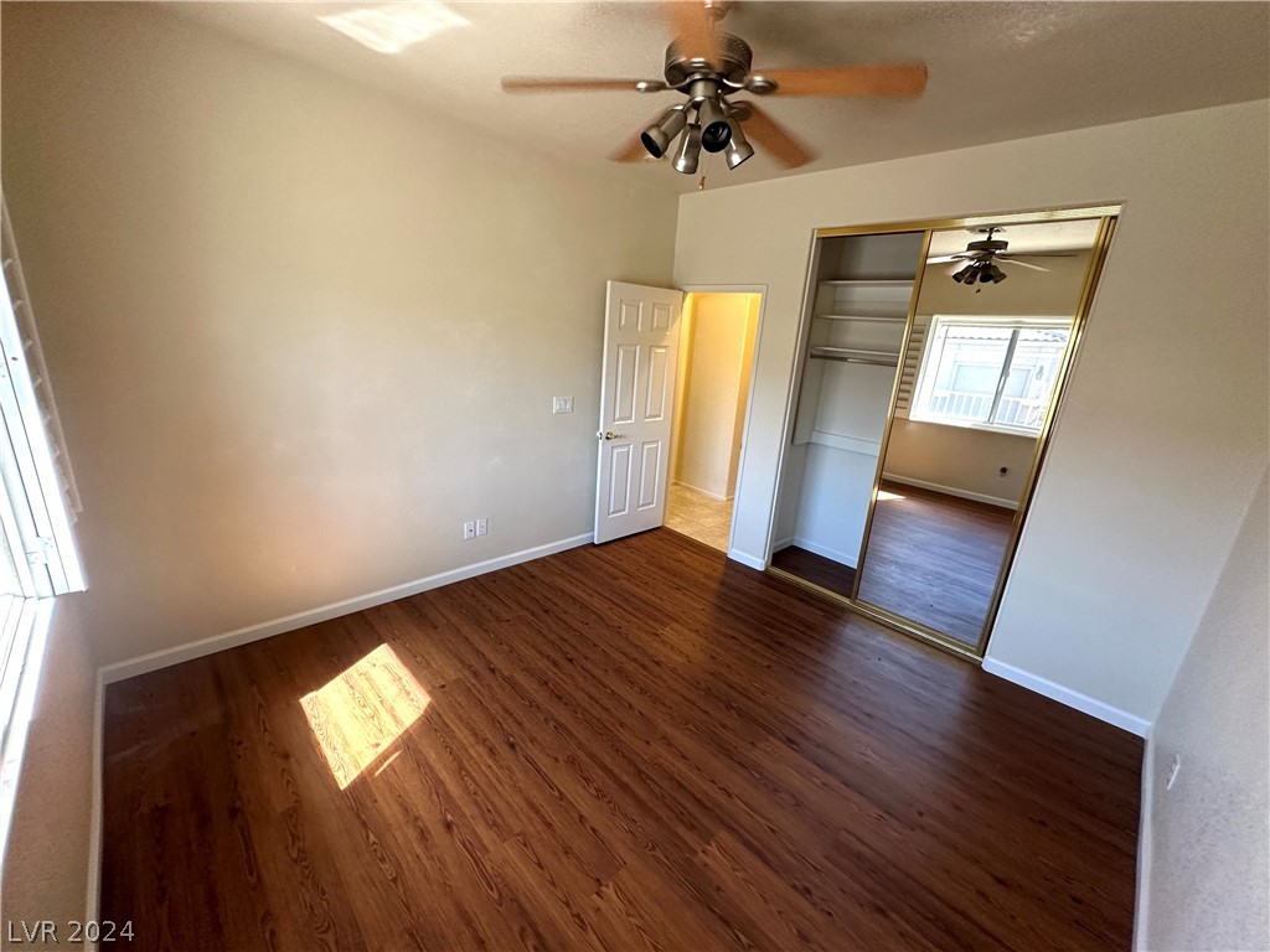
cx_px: 635
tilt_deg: -15.4
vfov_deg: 85.7
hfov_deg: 102.1
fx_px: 514
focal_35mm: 14
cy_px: 476
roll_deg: -5.0
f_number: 2.2
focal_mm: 2.22
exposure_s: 1/60
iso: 200
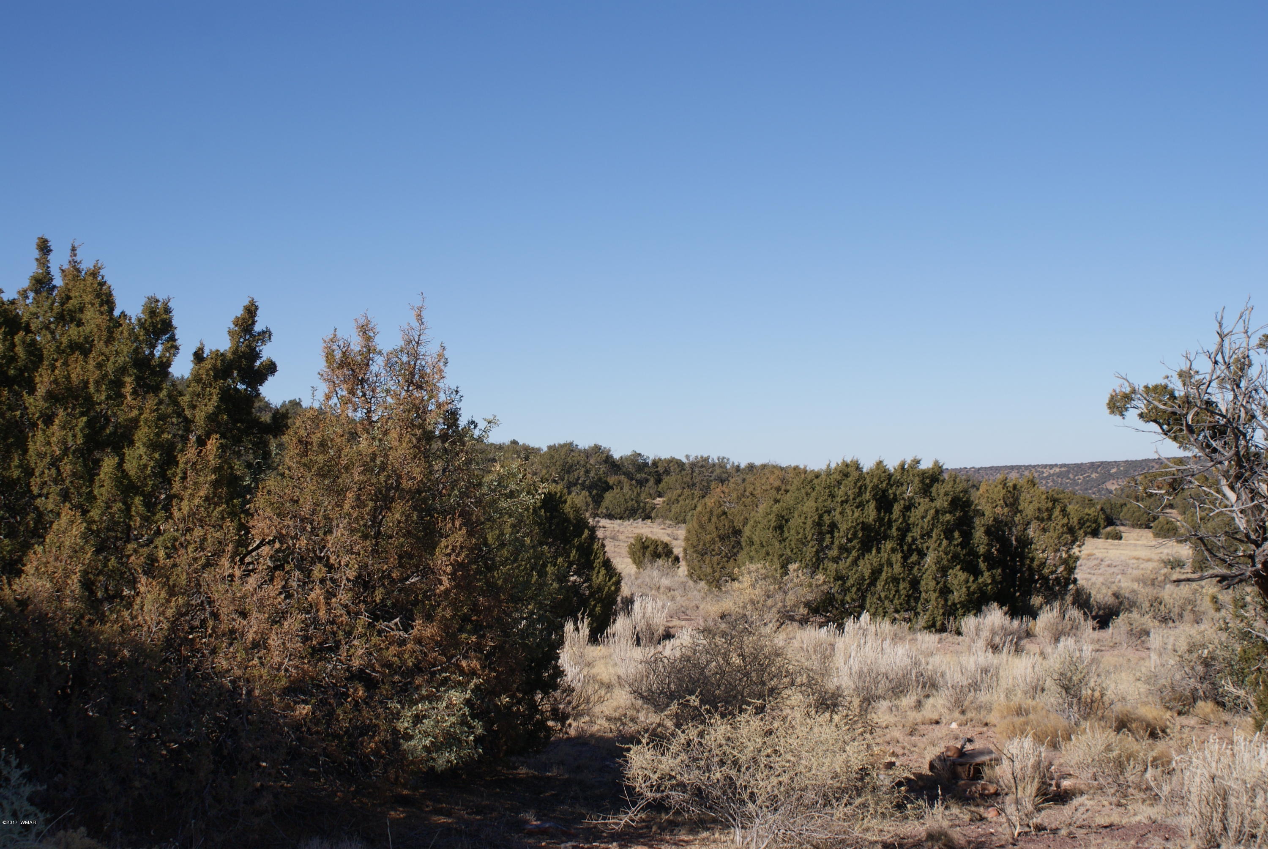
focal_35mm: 52
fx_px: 1851
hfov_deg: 37.8
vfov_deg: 25.8
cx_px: 634
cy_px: 424
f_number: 9
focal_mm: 35
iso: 100
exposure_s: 1/250
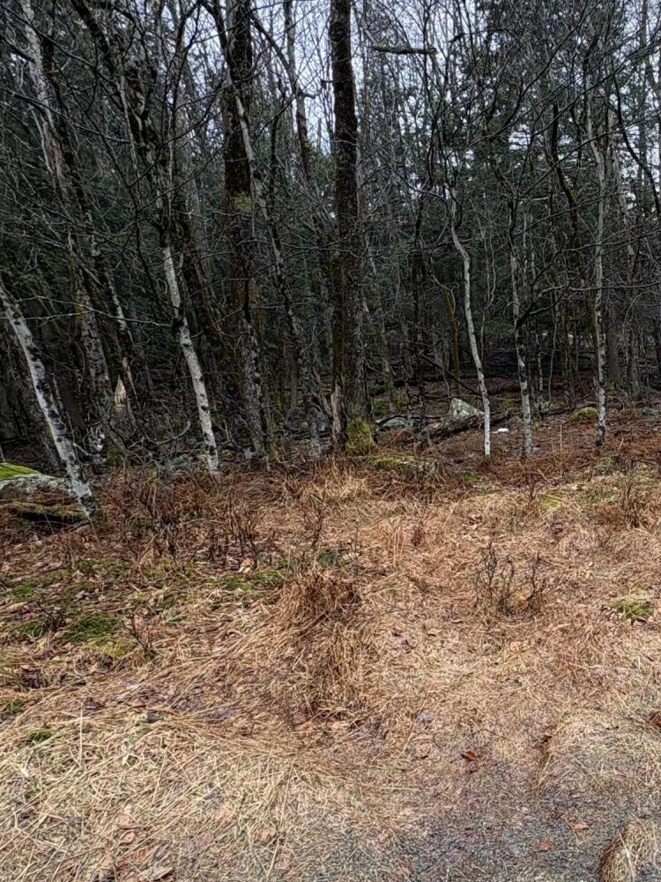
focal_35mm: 28
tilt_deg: -17.8
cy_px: 518
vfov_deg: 63.0
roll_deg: -0.5
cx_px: 635
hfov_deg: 43.8
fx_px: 713
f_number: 2.2
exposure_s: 1/99
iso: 64
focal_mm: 2.22
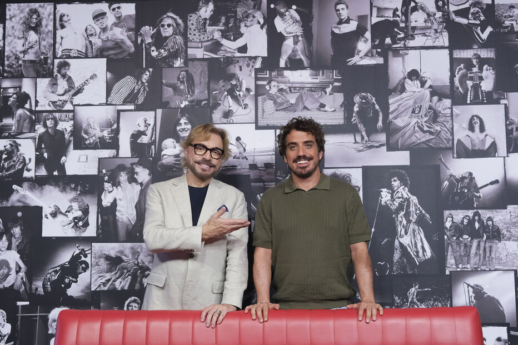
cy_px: 172
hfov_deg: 48.5
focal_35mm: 40
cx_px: 259
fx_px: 575
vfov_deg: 33.4
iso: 2500
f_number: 4
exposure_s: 1/200
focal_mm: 26.6
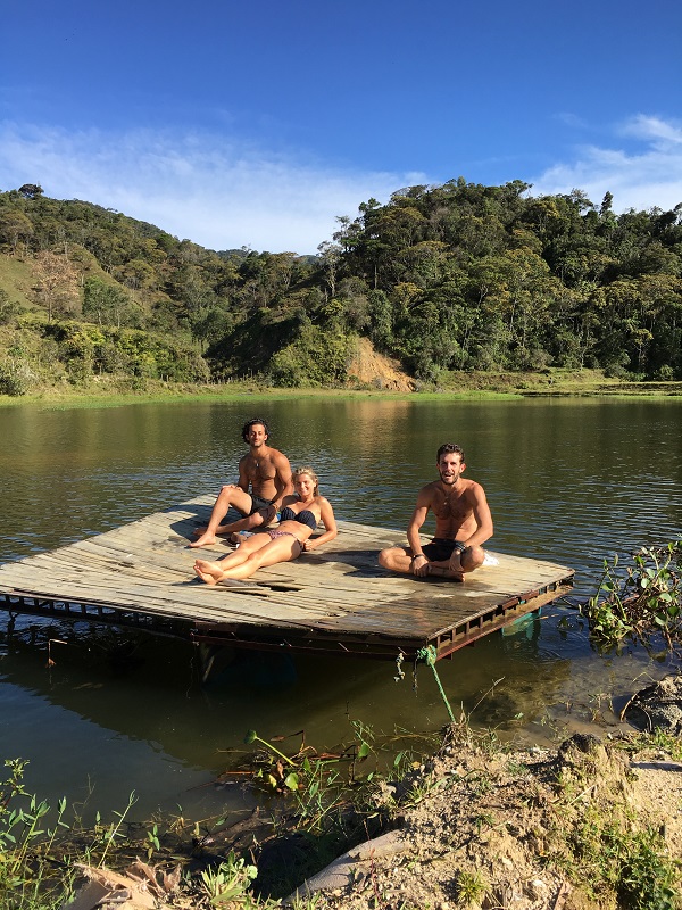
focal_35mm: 29
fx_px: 762
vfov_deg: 61.7
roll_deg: -0.5
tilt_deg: -4.7
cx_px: 341
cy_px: 455
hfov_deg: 48.2
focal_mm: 4.15
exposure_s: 1/962
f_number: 2.2
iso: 25
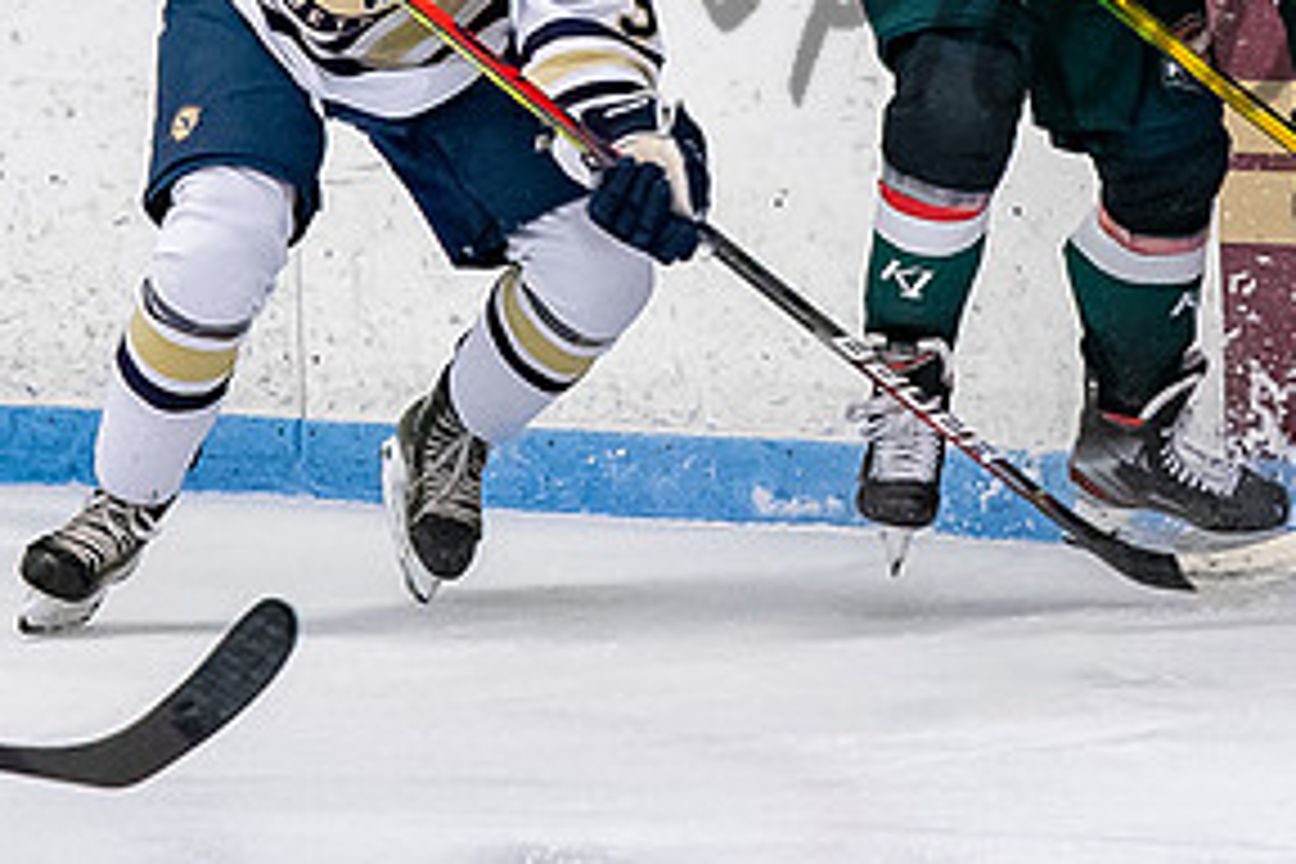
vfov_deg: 1.6
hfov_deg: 2.4
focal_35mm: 857
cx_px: 1039
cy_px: -122
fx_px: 30850
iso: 2200
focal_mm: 170
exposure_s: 1/800
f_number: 3.5
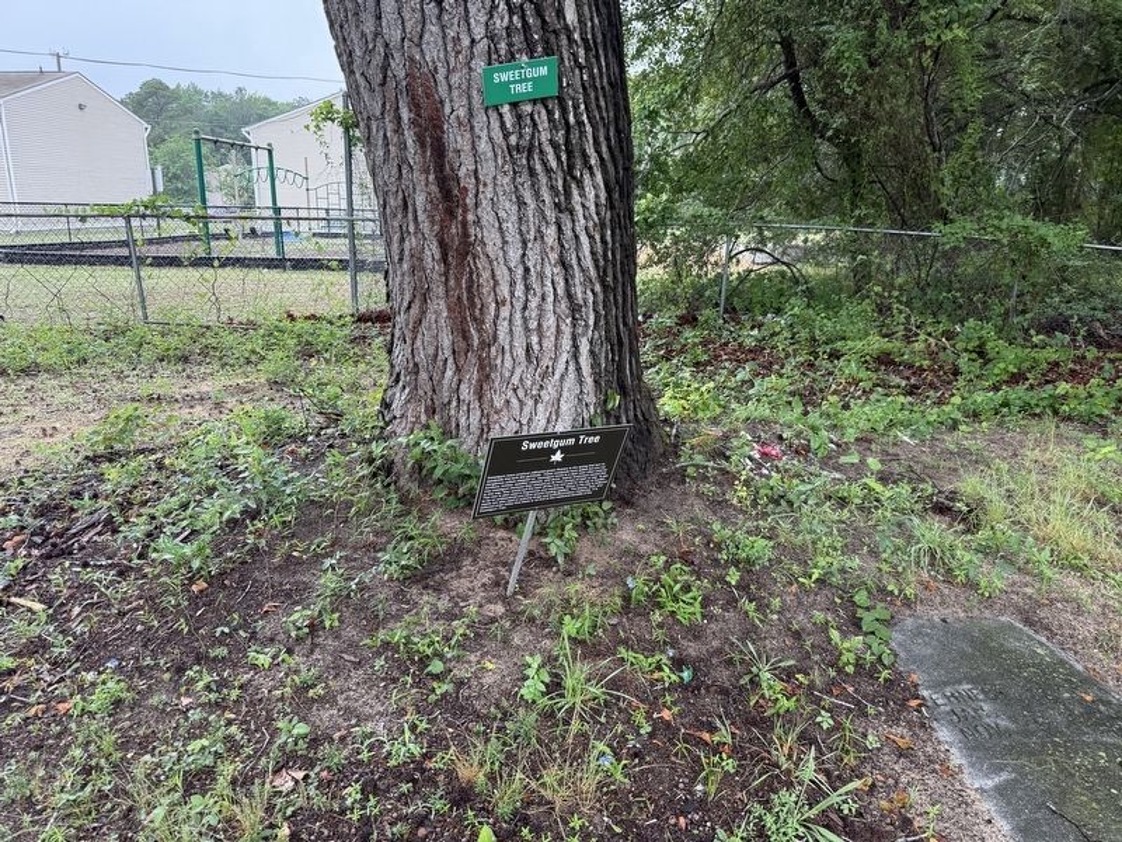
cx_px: 561
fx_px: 778
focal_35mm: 24
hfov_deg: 71.6
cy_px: 421
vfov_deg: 56.8
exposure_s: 1/671
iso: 100
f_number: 1.78
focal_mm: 6.76
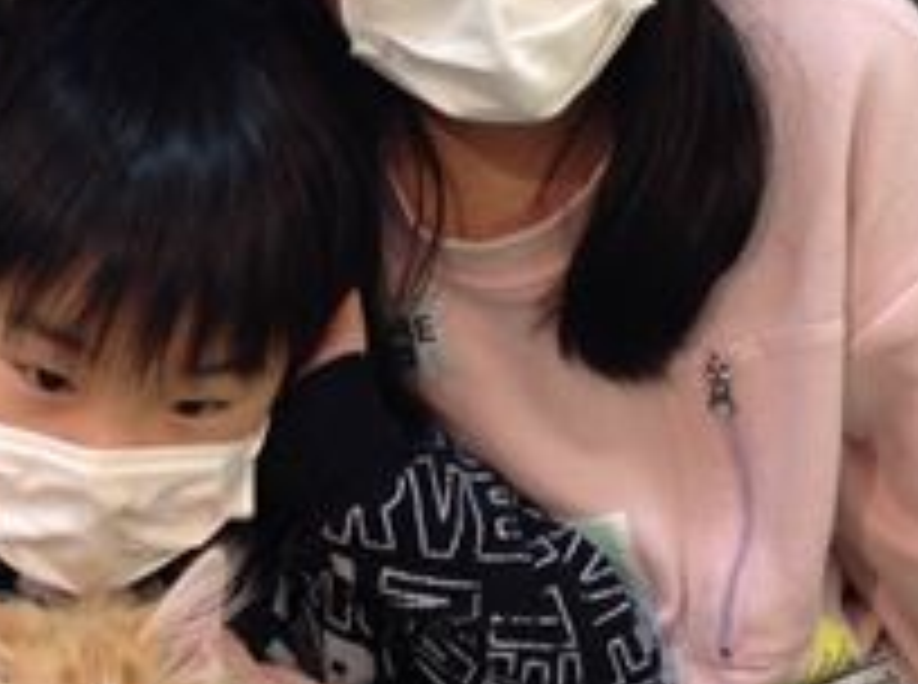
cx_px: 68
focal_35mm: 103
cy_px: 180
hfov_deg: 18.8
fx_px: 2725
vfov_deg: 14.3
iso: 80
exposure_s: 1/15
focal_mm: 4.28
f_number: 2.4
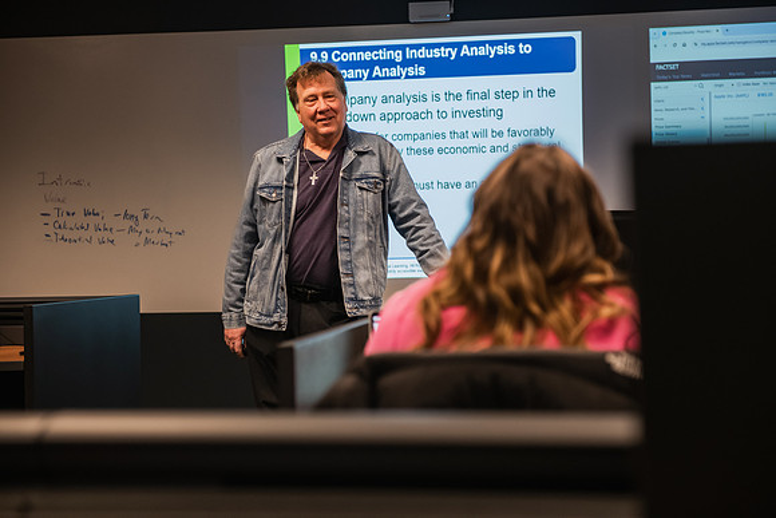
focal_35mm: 62
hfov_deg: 32.4
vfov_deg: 21.9
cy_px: 259
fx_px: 1337
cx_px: 388
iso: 2000
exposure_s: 1/200
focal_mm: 62
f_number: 3.2
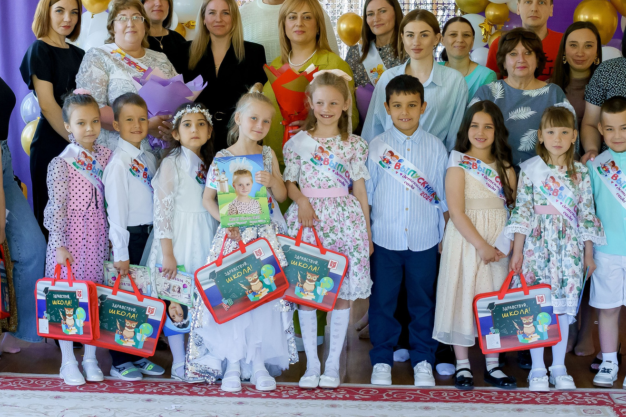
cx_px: 272
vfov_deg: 18.9
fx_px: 1252
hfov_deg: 28.0
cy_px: 166
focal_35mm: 72
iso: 3200
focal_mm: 36
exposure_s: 1/160
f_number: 5.6
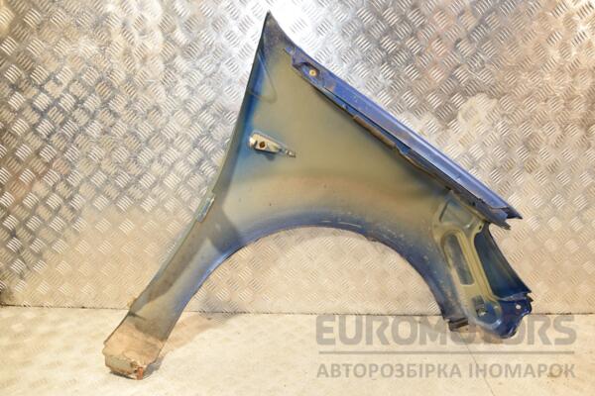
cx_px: 298
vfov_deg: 41.7
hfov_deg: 59.5
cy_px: 198
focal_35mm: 32
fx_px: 521
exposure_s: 1/200
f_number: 5.6
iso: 800
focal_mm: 21
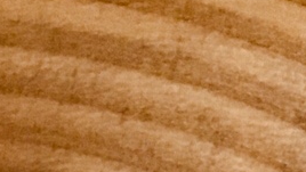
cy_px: 616
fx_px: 1672
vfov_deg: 5.4
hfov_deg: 10.0
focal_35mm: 206
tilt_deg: -57.2
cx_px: -226
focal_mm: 3.3
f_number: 2.4
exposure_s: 1/30
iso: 125
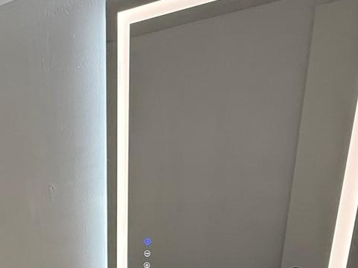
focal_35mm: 47
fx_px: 486
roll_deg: +7.9
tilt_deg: -21.7
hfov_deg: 34.1
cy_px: 332
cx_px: -50
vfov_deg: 26.8
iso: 125
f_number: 2.2
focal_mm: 2.22
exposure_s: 1/102
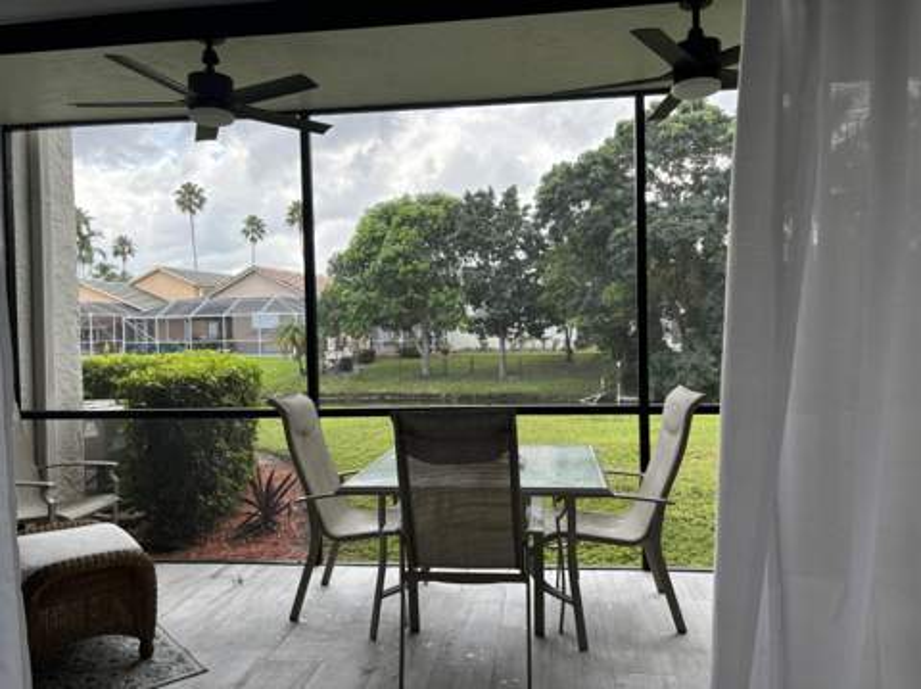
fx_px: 691
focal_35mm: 26
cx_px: 460
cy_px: 344
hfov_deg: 67.4
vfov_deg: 53.0
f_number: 1.6
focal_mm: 5.96
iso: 50
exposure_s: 1/356
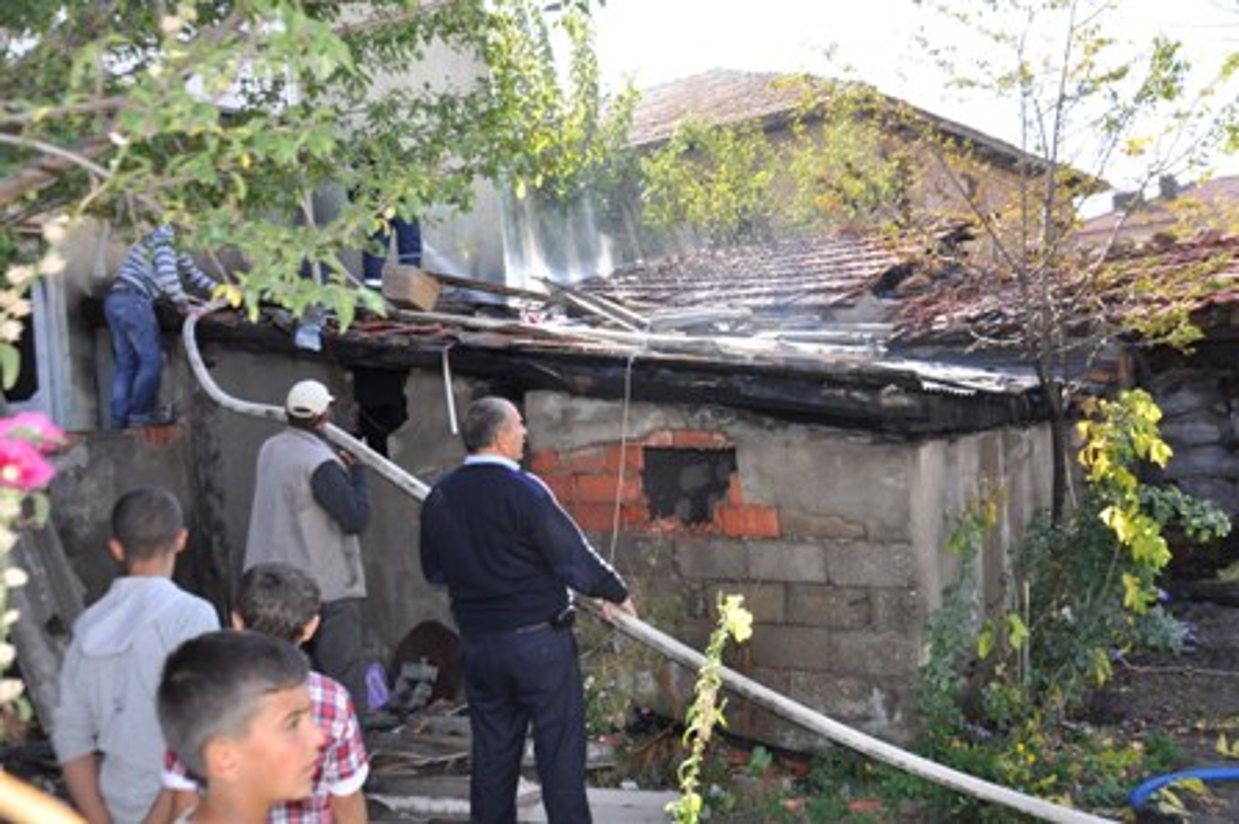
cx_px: 620
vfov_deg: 36.8
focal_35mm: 36
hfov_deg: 53.2
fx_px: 1238
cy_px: 412
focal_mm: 24
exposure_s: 1/200
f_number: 5
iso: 200
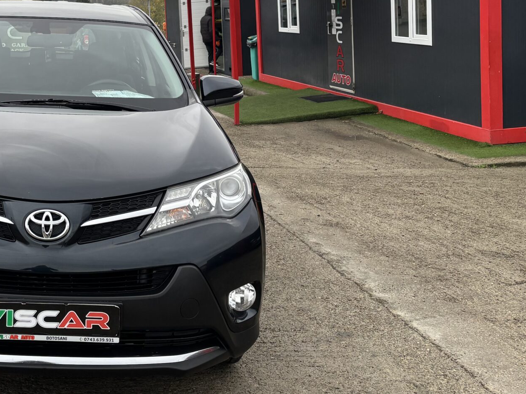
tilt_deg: -7.1
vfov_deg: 27.1
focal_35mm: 53
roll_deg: +4.3
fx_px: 805
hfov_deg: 33.9
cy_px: 96
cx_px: 35
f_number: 1.6
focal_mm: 5.96
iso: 50
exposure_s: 1/397
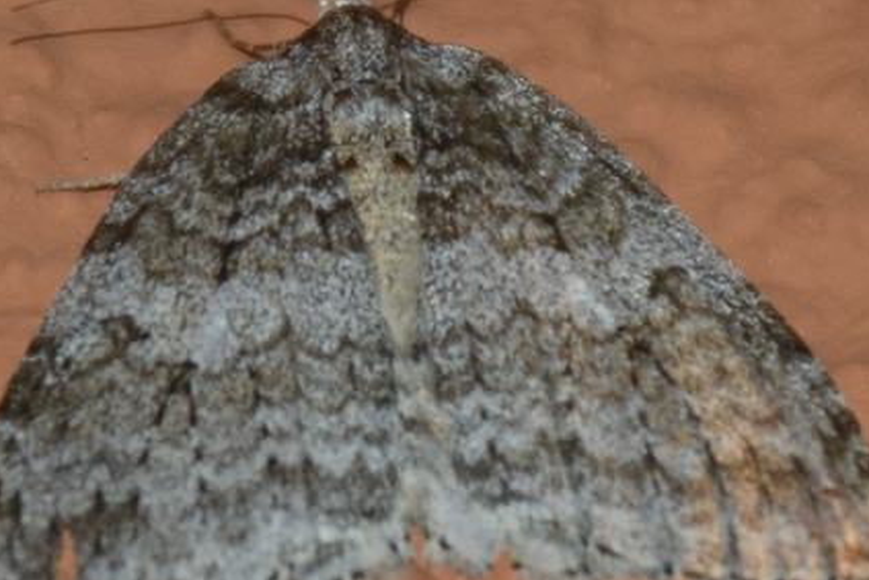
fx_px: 11513
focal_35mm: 477
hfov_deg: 4.3
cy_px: 292
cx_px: 385
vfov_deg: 2.9
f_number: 5.6
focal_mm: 140
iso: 320
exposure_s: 1/60
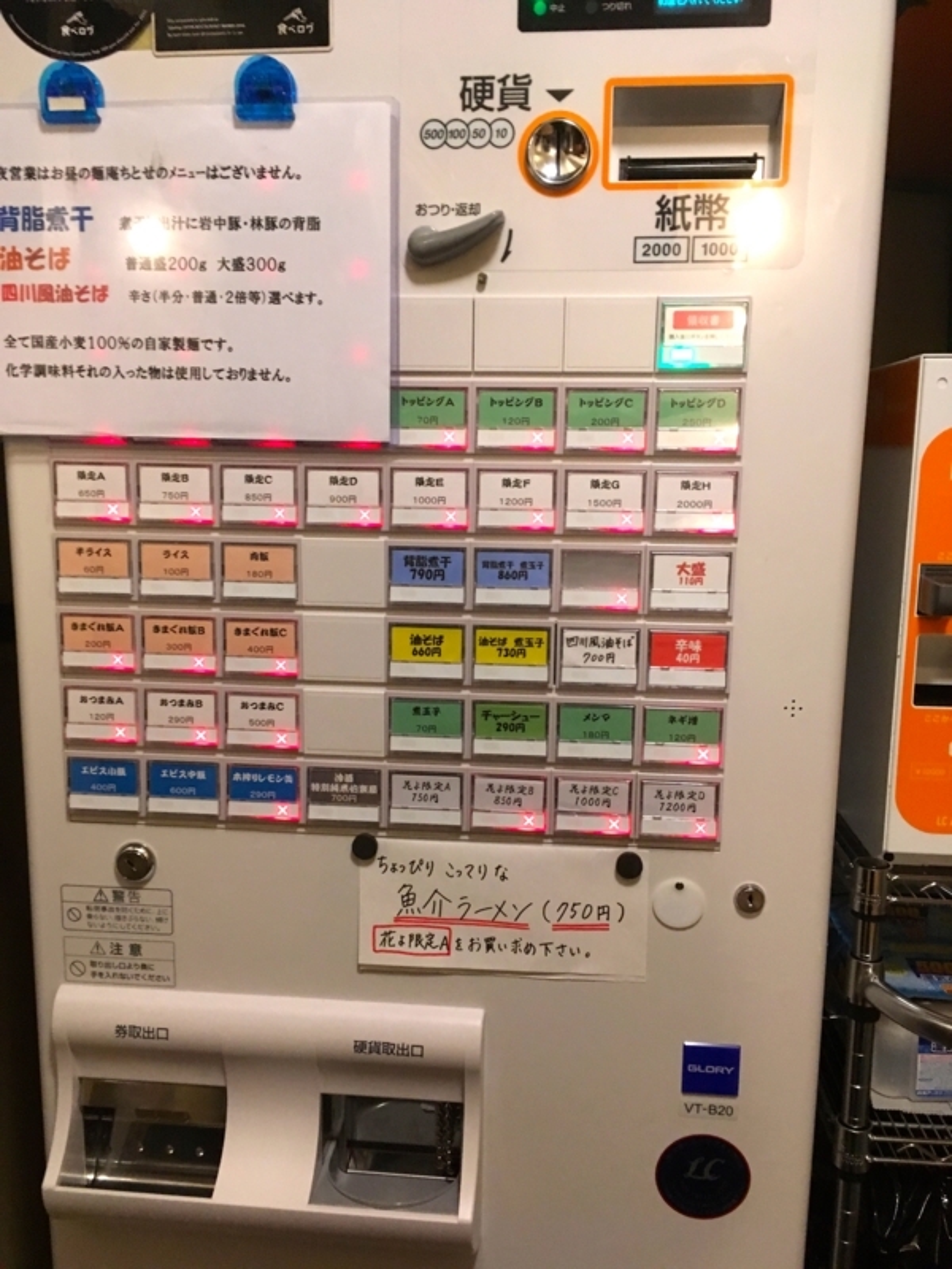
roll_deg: -1.5
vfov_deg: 61.7
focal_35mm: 29
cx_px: 476
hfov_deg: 48.2
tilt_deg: -10.4
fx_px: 1063
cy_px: 634
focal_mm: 4.15
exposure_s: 1/17
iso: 200
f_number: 2.2
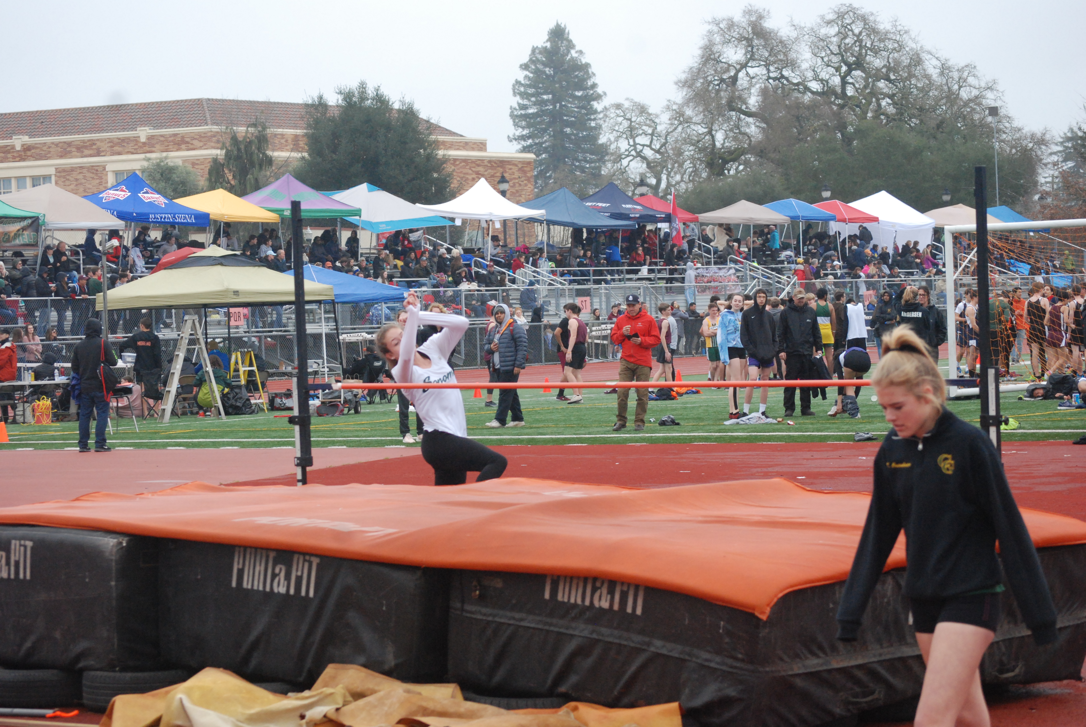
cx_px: 543
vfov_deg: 13.5
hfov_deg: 20.0
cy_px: 364
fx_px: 3081
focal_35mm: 102
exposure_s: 1/800
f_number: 7.1
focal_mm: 68
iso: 1000
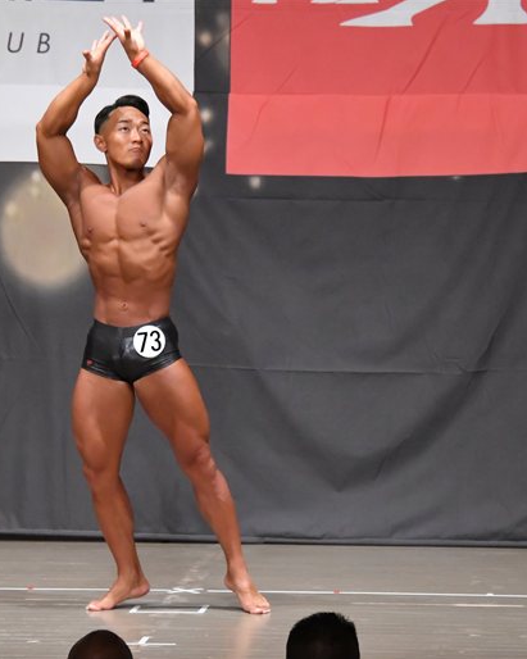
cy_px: 330
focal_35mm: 286
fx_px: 5578
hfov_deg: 5.4
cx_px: 194
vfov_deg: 6.8
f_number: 5.6
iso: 8000
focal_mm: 135
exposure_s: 1/400
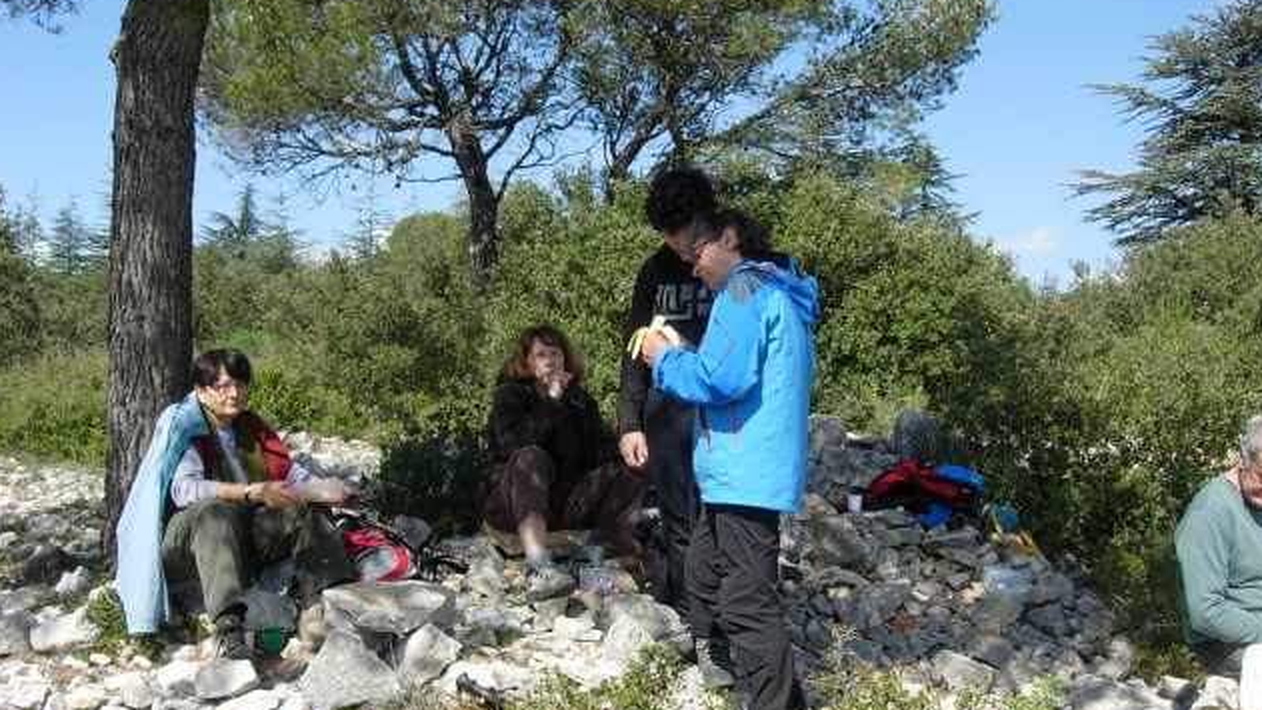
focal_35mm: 42
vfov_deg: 28.3
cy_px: 386
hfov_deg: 48.4
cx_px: 632
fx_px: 1406
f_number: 4.8
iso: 64
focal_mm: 7.8
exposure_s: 1/418
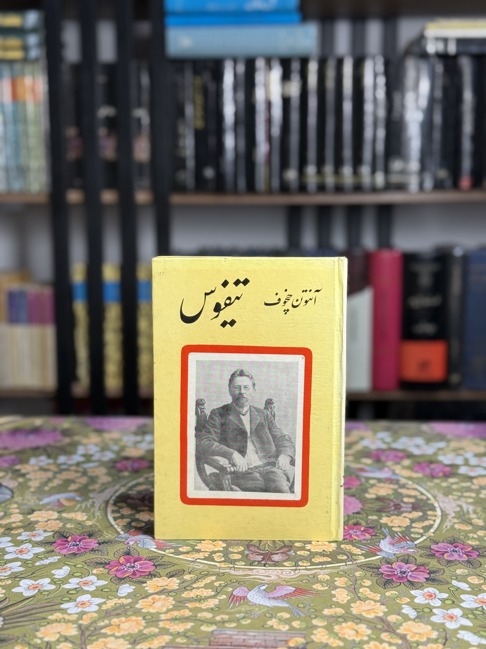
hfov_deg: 30.3
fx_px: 899
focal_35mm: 48
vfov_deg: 39.7
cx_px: 243
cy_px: 324
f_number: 1.78
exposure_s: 1/100
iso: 64
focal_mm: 6.76
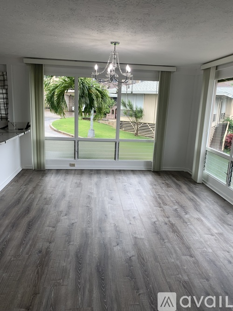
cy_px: 156
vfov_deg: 67.3
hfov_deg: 53.0
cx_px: 116
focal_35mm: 26
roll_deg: -1.7
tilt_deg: -10.8
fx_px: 233
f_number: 1.8
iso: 25
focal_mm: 4.25
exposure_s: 1/133
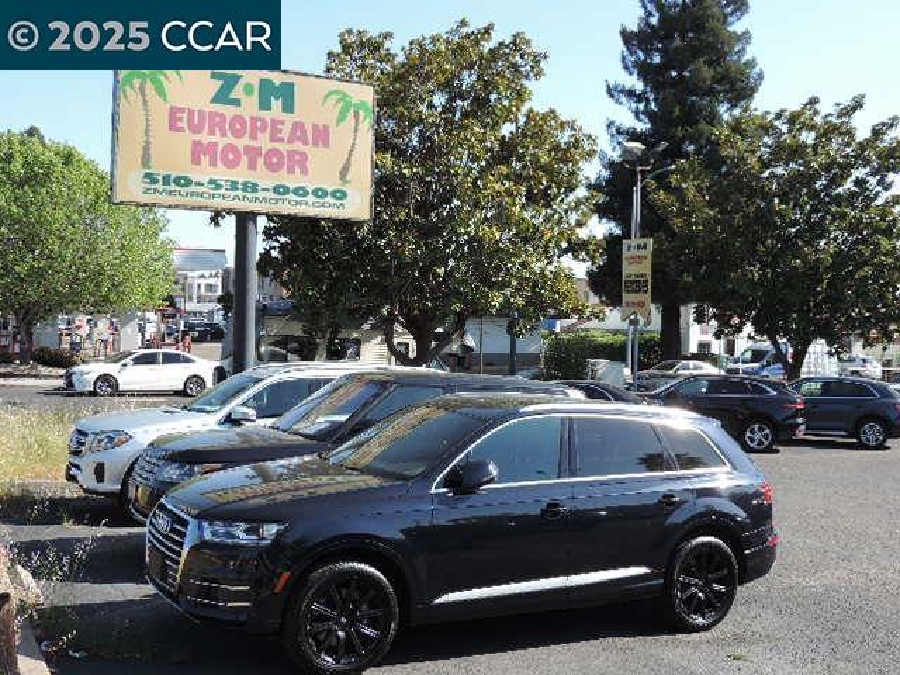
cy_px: 338
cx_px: 450
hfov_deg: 46.8
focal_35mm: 40
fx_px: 1040
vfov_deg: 36.0
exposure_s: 1/400
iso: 80
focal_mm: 7.1
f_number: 3.3
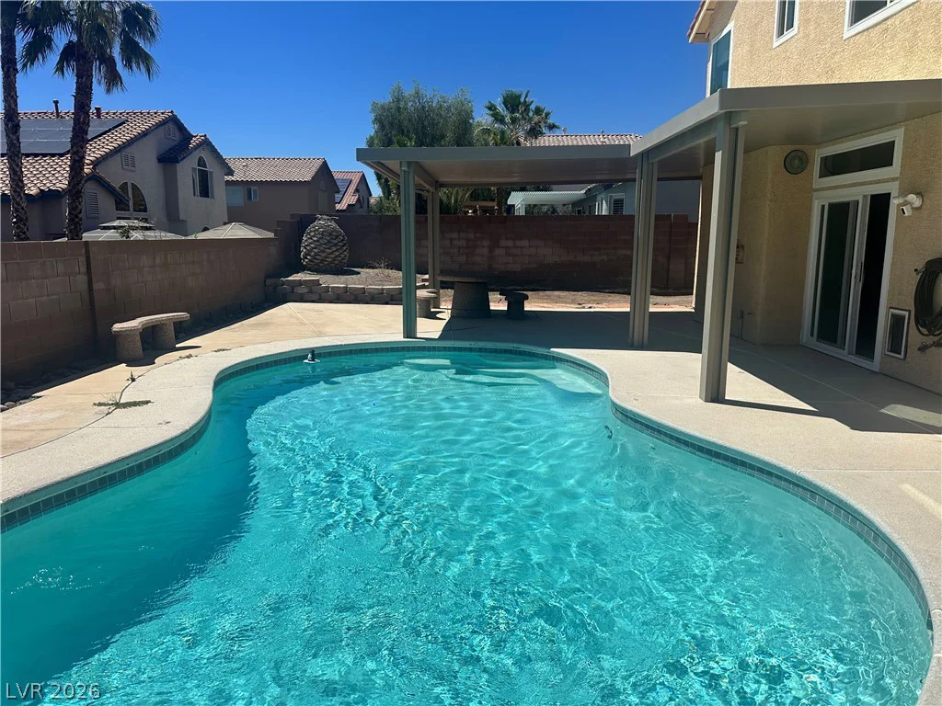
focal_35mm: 24
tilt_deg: -9.4
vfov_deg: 56.8
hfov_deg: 71.6
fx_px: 653
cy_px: 353
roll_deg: -0.1
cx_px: 471
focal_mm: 6.86
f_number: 1.78
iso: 80
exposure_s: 1/10753
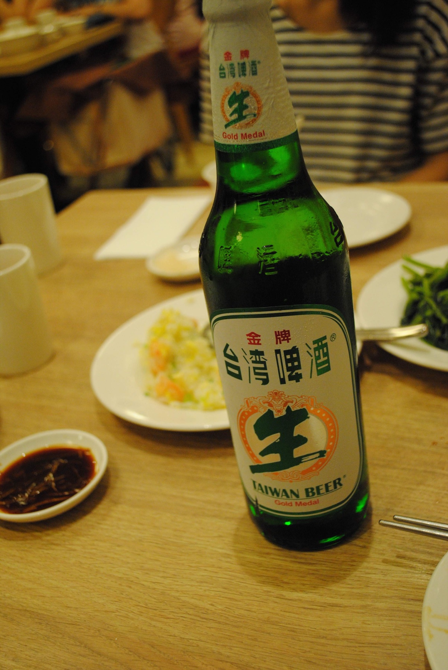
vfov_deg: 46.3
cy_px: 335
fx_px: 782
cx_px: 224
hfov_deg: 32.0
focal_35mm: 42
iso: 800
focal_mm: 28
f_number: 4.5
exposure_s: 1/100
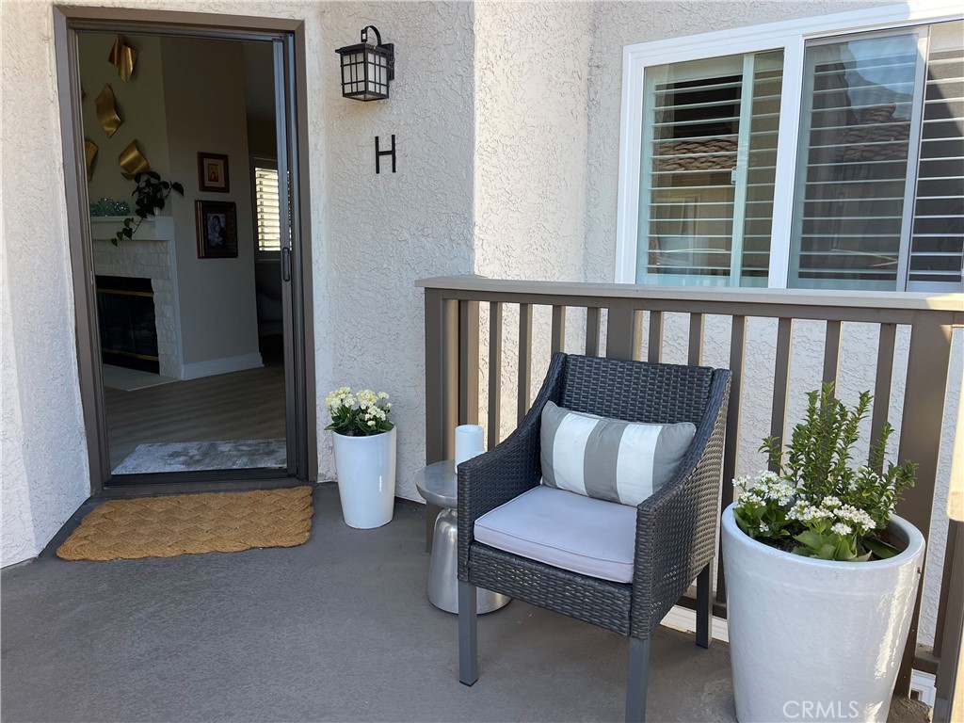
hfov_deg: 67.3
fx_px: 724
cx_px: 482
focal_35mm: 26
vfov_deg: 53.1
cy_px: 362
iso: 32
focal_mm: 5.1
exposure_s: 1/474
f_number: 1.6
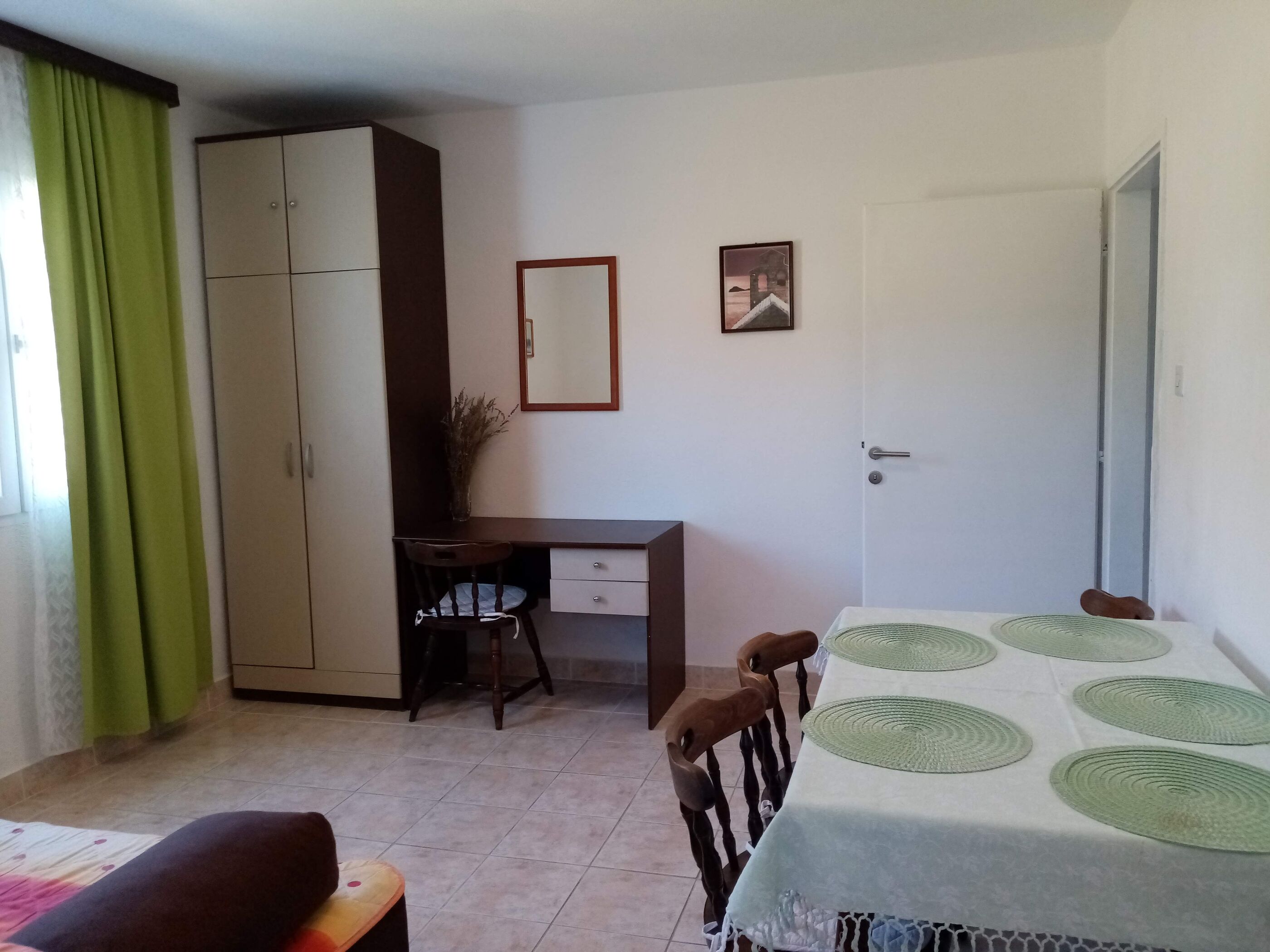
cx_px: 635
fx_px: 954
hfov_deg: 67.3
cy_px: 476
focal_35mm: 26
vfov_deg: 53.1
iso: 249
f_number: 1.8
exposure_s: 1/33.3
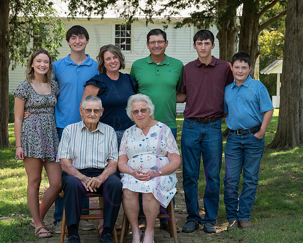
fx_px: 771
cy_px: 122
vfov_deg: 17.9
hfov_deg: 22.2
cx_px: 138
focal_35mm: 86
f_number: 8
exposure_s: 1/160
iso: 400
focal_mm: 76
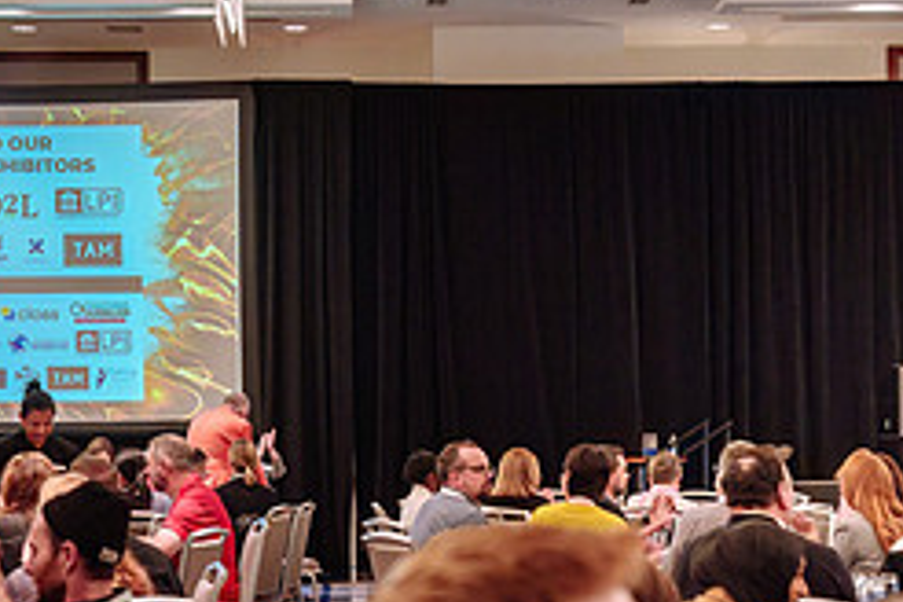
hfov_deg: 22.4
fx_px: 2282
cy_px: 456
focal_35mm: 91
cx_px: 389
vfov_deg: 15.0
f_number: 2.8
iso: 1600
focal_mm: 35
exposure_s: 1/100
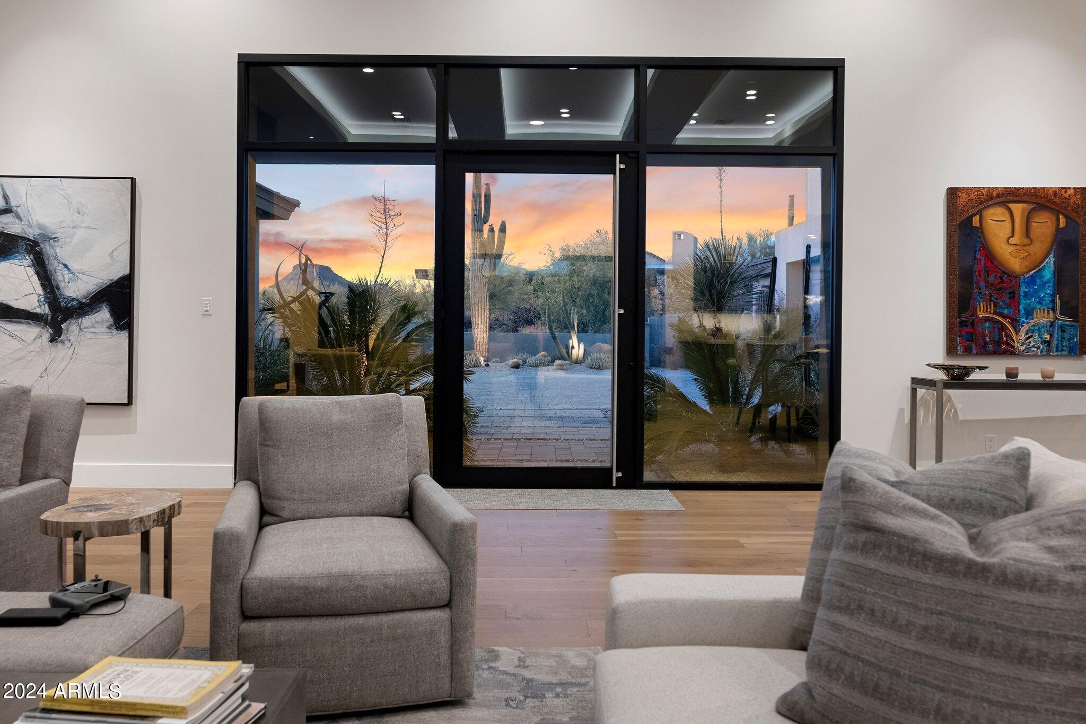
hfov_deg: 65.5
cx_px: 543
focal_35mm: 28
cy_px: 362
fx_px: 845
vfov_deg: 46.4
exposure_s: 1/13
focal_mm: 28
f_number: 8
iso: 3200
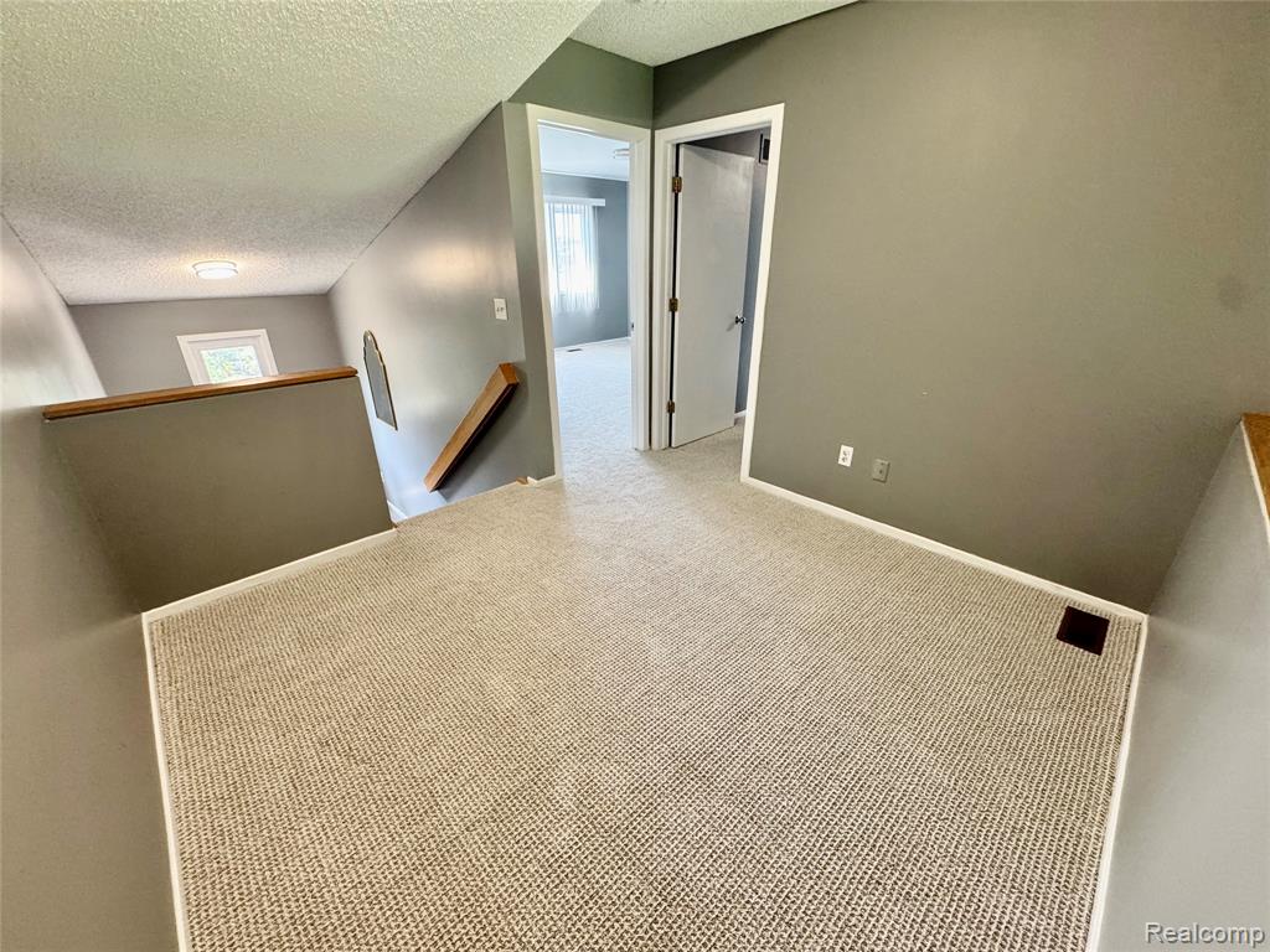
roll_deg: +0.7
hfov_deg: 102.1
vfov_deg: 85.7
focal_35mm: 14
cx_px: 635
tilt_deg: -23.9
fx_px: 514
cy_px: 476
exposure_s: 1/60
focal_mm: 2.22
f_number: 2.2
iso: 250
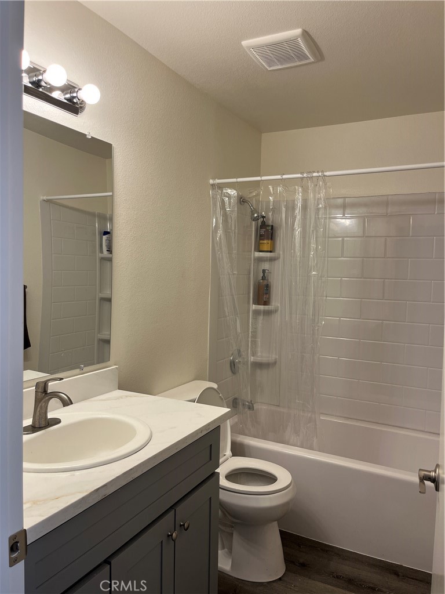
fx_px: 446
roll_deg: -1.2
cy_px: 297
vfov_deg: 67.3
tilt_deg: -2.1
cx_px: 222
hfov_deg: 53.1
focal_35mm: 26
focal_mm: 5.1
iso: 80
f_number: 1.6
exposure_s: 1/122
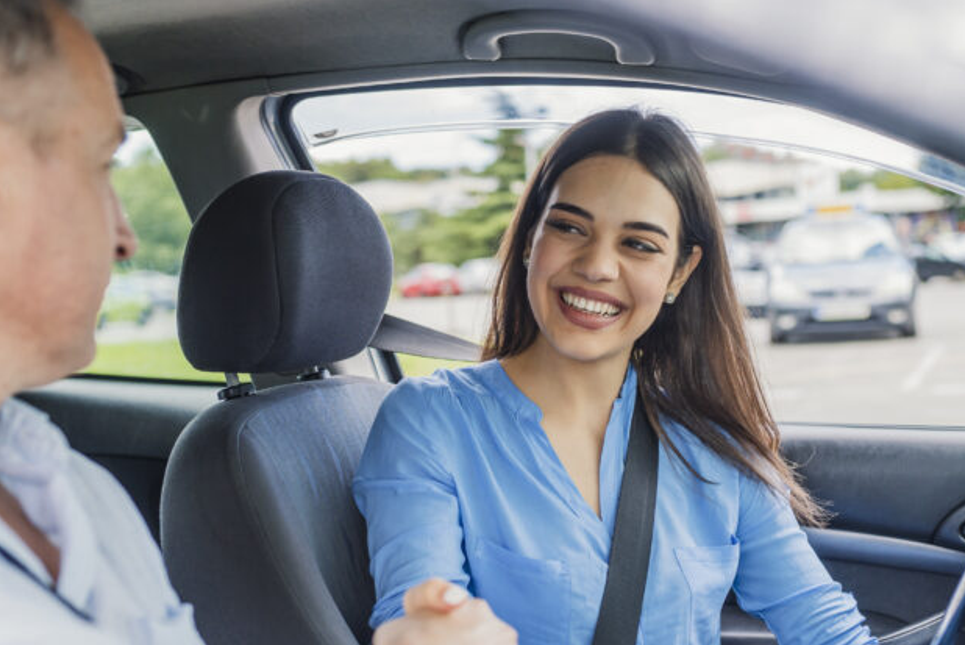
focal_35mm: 58
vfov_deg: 23.4
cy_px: 369
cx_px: 509
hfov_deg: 34.5
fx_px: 1556
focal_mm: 35
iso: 320
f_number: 2.8
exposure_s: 1/800
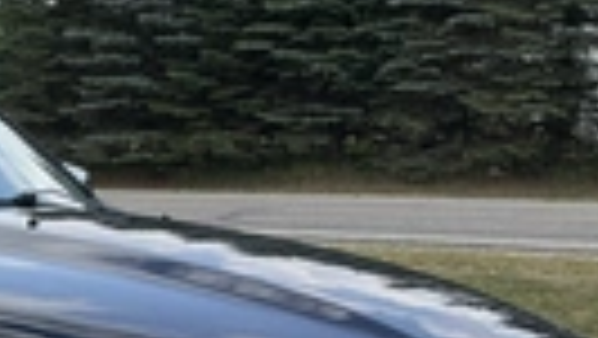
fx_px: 1507
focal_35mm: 95
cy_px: 442
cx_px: -202
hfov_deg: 20.3
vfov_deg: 12.4
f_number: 1.8
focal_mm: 3
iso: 25
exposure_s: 1/912
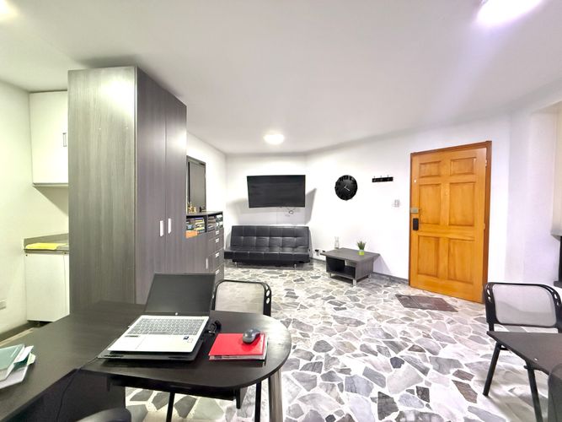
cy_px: 211
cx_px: 281
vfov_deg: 85.7
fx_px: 227
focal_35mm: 14
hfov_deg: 102.1
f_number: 2.2
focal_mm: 2.22
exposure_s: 1/60
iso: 1250
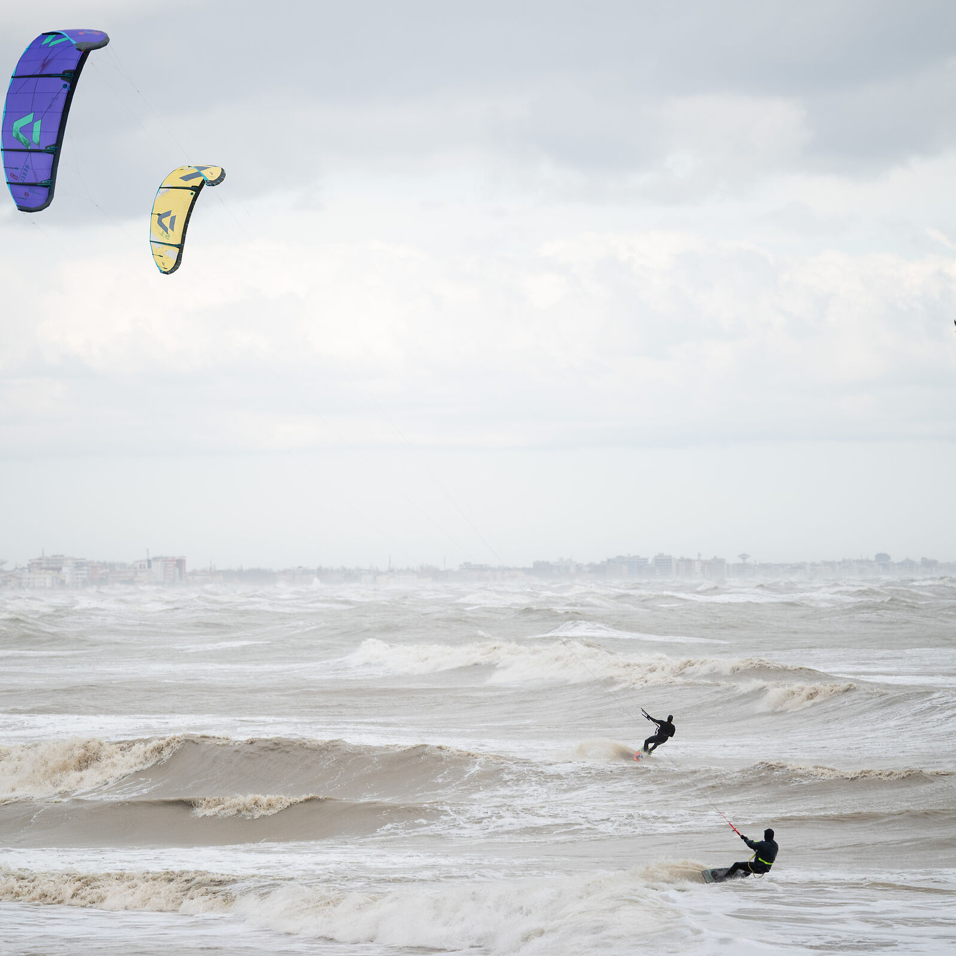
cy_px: 477
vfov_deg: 7.6
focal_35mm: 230
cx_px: 527
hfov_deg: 7.6
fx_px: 7186
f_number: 2.8
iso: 100
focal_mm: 180
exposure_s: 1/640
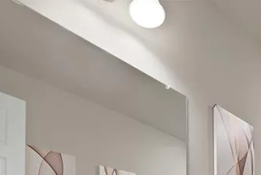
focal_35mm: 36
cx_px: 211
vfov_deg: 26.7
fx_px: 261
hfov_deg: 49.7
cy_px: 261
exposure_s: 1/1.25
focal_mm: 12
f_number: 9
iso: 640
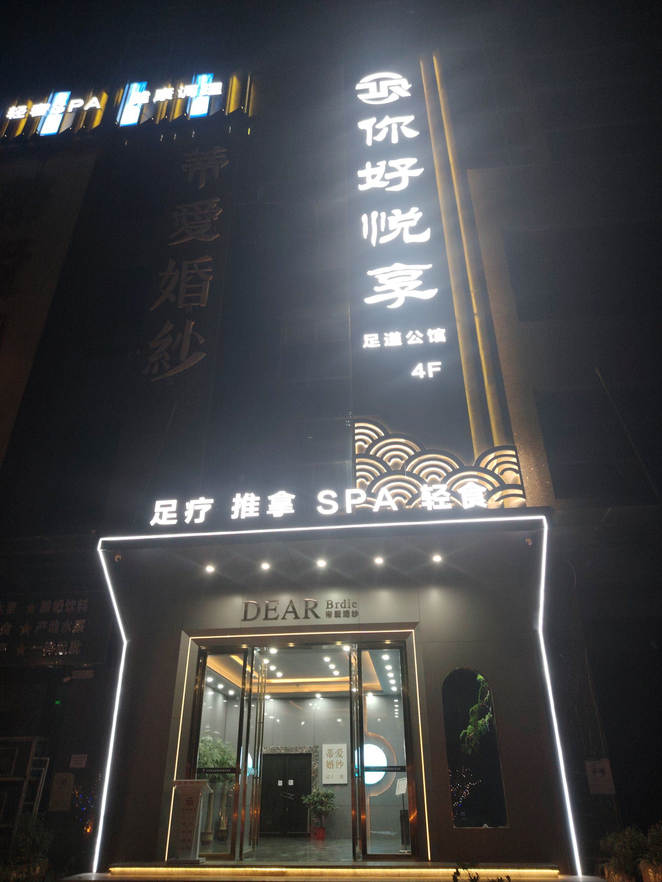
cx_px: 331
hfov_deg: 56.8
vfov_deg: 71.6
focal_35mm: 24
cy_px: 441
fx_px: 612
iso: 233
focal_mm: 5.25
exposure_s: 1/33.3
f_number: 1.75
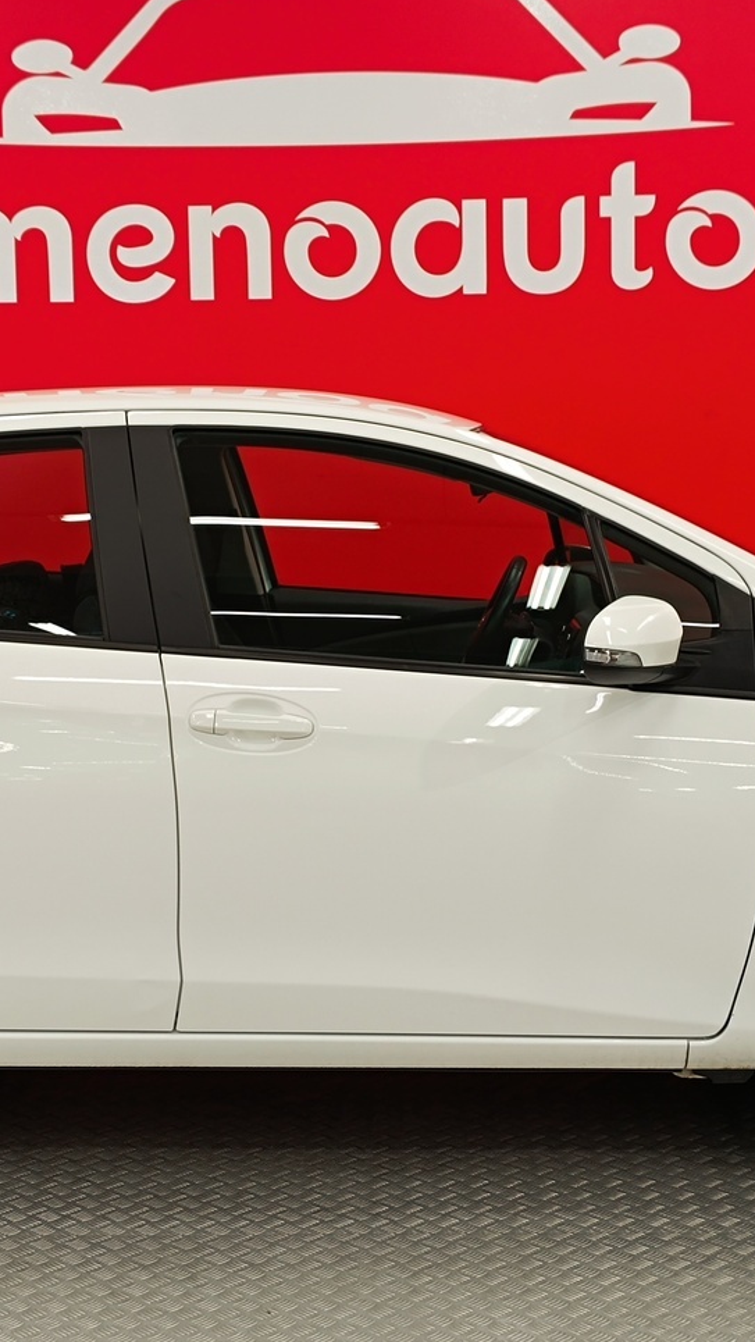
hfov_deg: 30.4
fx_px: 1388
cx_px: 345
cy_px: 627
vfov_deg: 51.6
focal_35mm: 39
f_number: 1.88
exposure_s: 1/101
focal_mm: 5.59
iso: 206
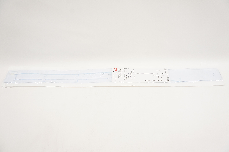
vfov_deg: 47.8
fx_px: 172
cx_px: 114
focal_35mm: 27
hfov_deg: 67.4
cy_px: 76
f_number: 7.1
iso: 1600
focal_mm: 18
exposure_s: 1/200
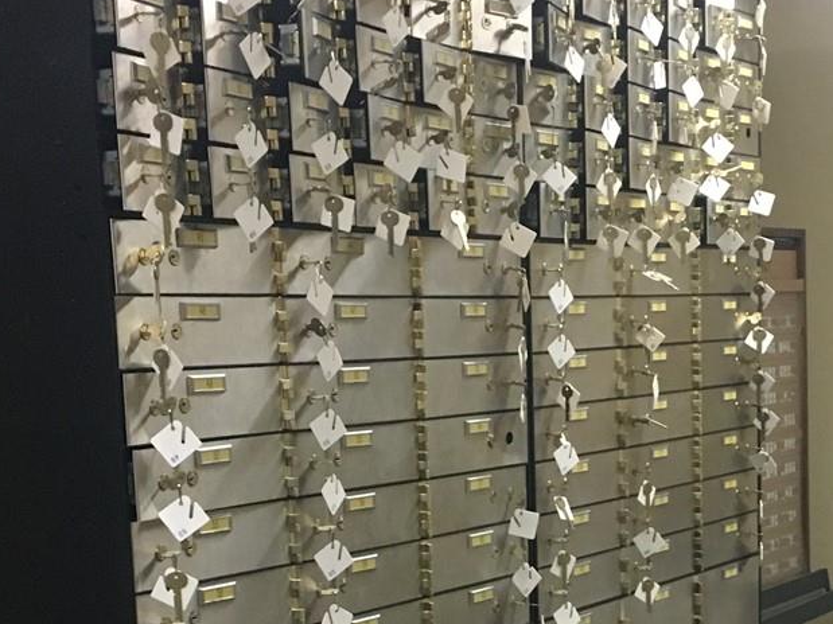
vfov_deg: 19.1
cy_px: 635
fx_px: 1804
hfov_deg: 25.5
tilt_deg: -9.4
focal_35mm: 75
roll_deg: +0.1
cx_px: 677
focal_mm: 4.15
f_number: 2.2
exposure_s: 1/15
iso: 200
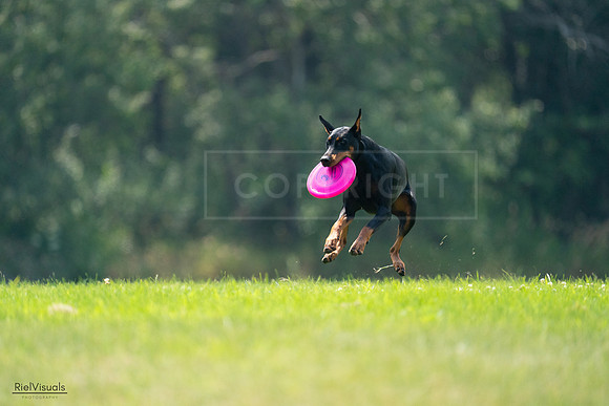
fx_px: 9357
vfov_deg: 2.5
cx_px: 304
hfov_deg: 3.7
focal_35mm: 553
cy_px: 203
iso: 3200
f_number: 6.3
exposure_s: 1/4000
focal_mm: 553
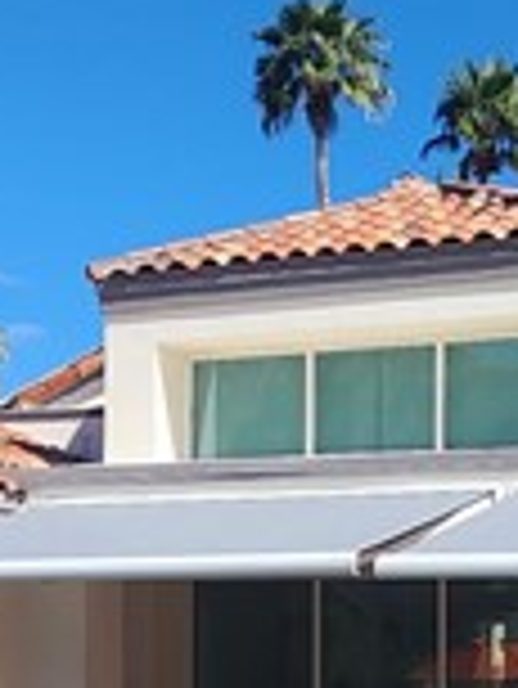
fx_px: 1733
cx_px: 113
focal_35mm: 87
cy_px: 688
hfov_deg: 16.9
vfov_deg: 21.7
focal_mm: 2.2
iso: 50
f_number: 2.2
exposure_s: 1/2163
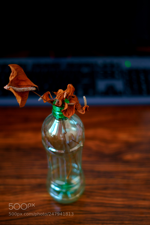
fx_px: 312
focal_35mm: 50
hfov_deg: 27.0
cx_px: 75
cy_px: 112
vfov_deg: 39.6
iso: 100
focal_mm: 50
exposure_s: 1/30
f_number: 1.8
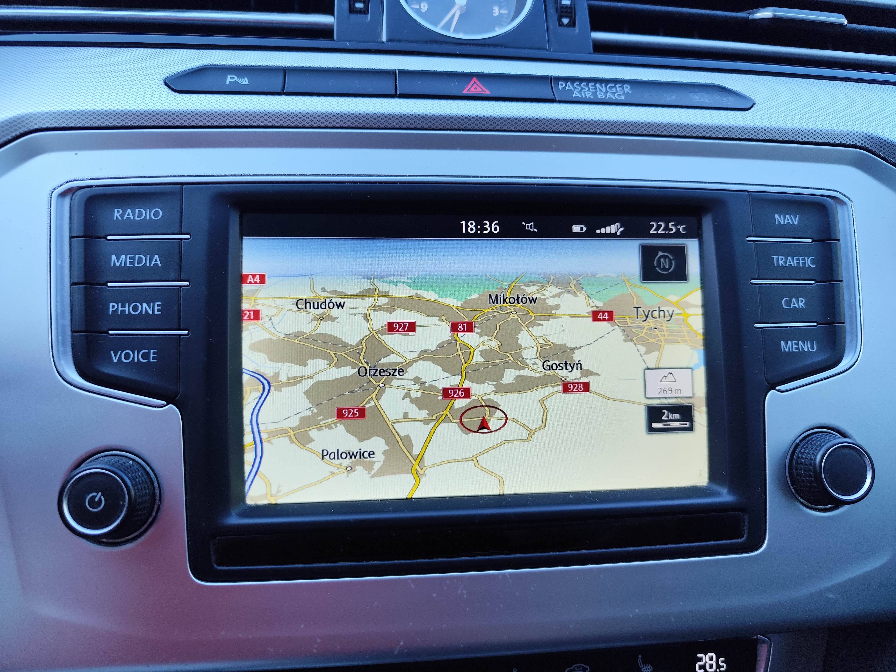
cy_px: 336
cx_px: 448
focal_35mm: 23
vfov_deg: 58.9
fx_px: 595
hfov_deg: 73.9
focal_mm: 6.19
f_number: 1.65
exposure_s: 1/100
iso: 125
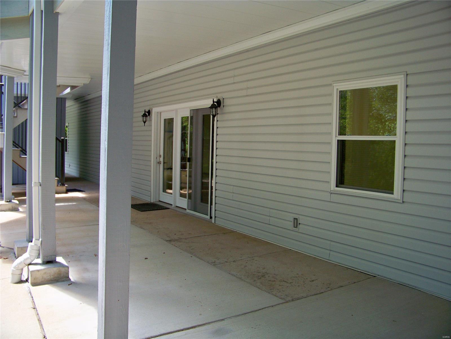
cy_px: 170
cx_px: 226
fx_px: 430
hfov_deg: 55.4
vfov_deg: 42.9
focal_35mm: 33
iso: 100
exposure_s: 1/100
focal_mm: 5.85
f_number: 2.8
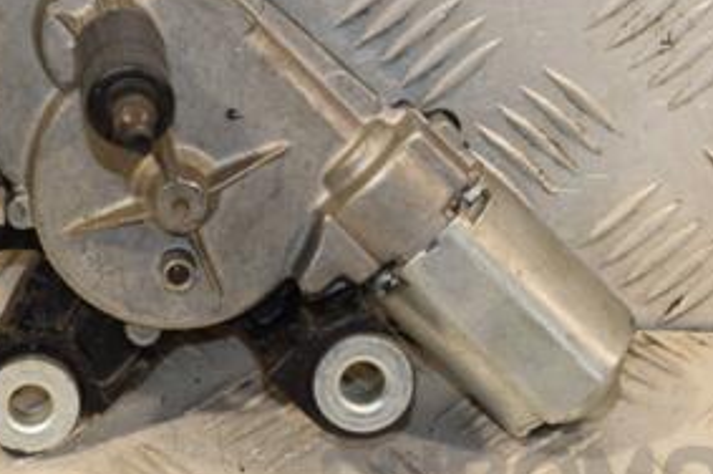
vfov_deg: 6.1
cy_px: 149
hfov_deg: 9.2
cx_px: 275
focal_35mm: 223
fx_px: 4411
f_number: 7.1
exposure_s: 1/200
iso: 800
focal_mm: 70
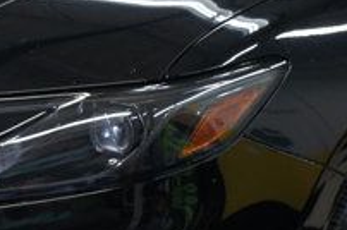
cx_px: 101
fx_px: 1318
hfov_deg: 15.0
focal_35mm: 137
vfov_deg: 10.0
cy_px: 84
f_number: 3.5
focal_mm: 18
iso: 200
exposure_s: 1/30
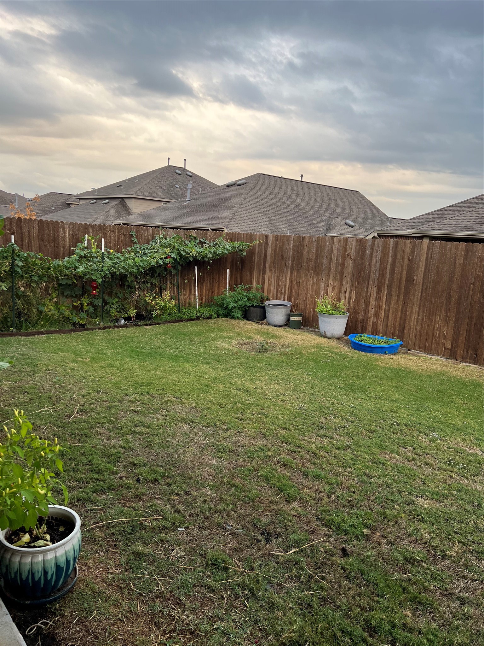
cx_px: 242
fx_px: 485
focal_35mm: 26
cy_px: 323
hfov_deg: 53.1
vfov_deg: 67.3
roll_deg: -3.8
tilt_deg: -9.8
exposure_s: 1/336
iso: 50
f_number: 1.5
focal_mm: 5.7
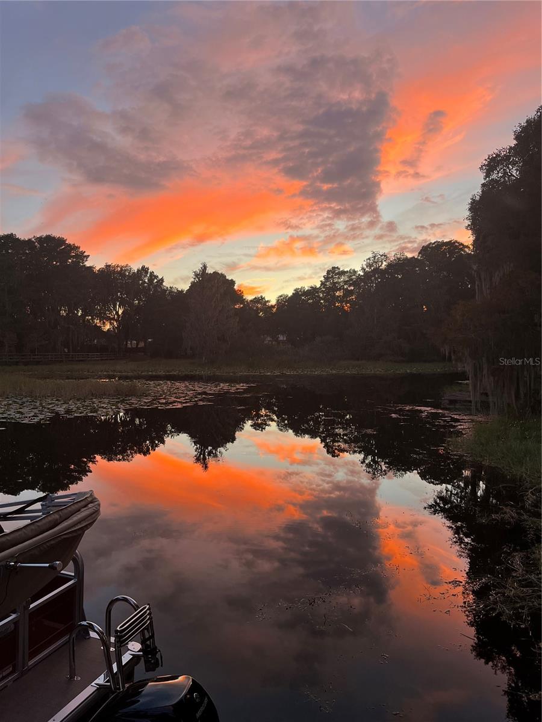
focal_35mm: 26
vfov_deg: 67.3
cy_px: 361
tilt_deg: -0.8
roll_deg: -1.0
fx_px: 543
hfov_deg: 53.1
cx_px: 271
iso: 80
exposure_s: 1/122
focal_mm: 5.1
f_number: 1.6
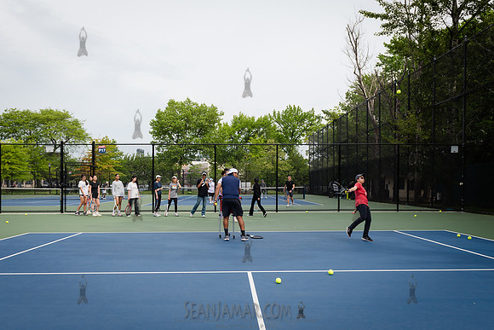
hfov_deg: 57.9
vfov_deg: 40.4
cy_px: 193
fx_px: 446
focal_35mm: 33
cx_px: 242
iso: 200
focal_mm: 24
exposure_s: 1/1000
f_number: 4
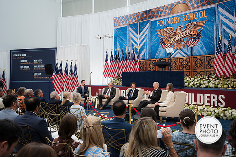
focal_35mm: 35
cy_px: 78
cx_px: 118
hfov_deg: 54.5
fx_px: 229
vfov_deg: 37.8
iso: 140
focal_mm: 35
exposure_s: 1/160
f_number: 4
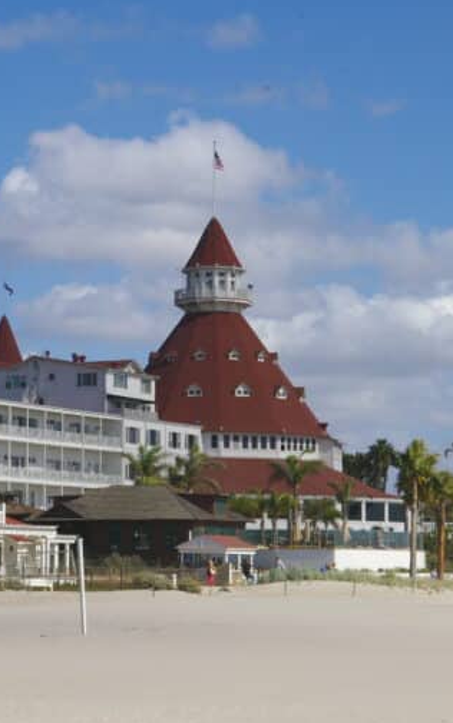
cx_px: 212
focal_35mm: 128
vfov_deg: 16.3
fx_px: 2522
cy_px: 362
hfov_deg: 10.3
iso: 400
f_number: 16
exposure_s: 1/500
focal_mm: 55
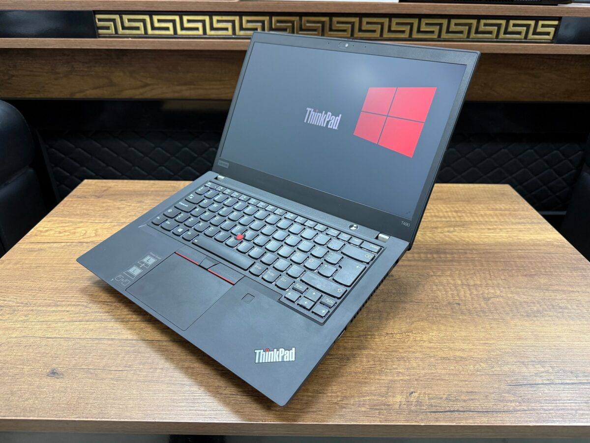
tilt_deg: -28.6
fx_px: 409
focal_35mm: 24
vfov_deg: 56.8
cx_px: 295
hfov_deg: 71.6
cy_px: 222
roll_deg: -1.0
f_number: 1.78
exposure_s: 1/50
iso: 250
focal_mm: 6.76
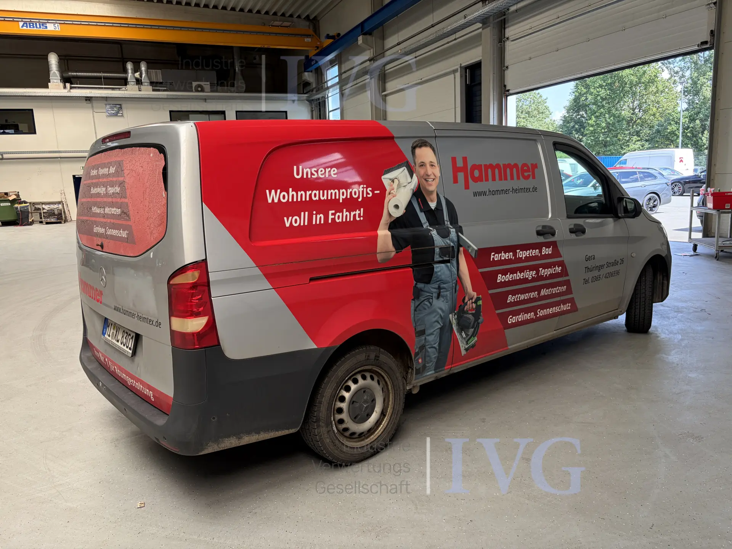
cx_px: 366
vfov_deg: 53.1
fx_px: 550
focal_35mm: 26
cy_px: 274
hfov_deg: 67.3
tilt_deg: -10.1
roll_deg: +3.0
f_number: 1.6
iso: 64
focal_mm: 5.96
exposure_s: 1/188
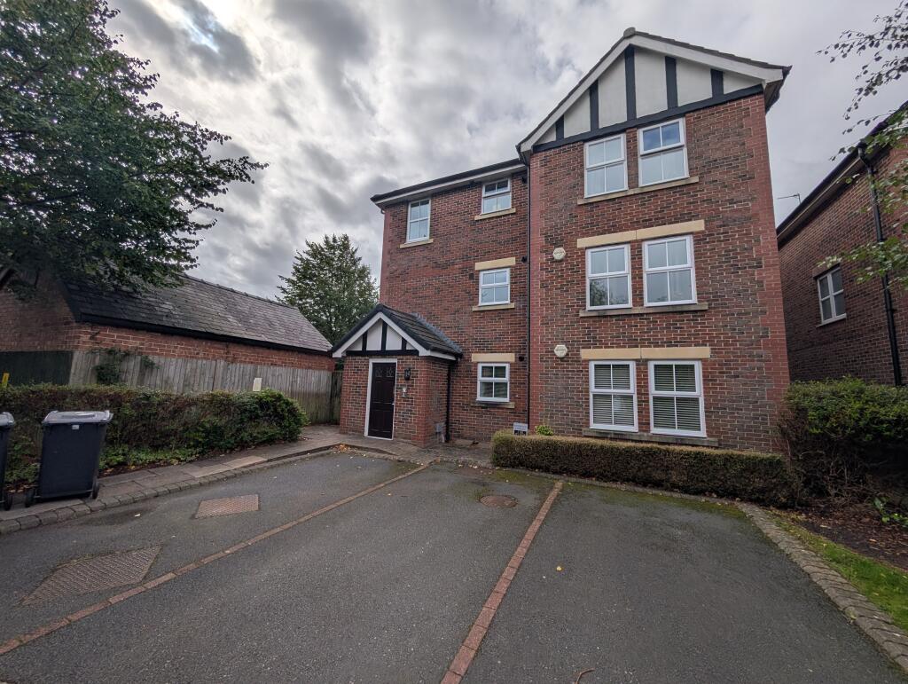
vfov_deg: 94.6
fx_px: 315
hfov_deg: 110.5
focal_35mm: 12
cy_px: 342
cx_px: 454
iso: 41
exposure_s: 1/9709
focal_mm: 2.02
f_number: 1.7
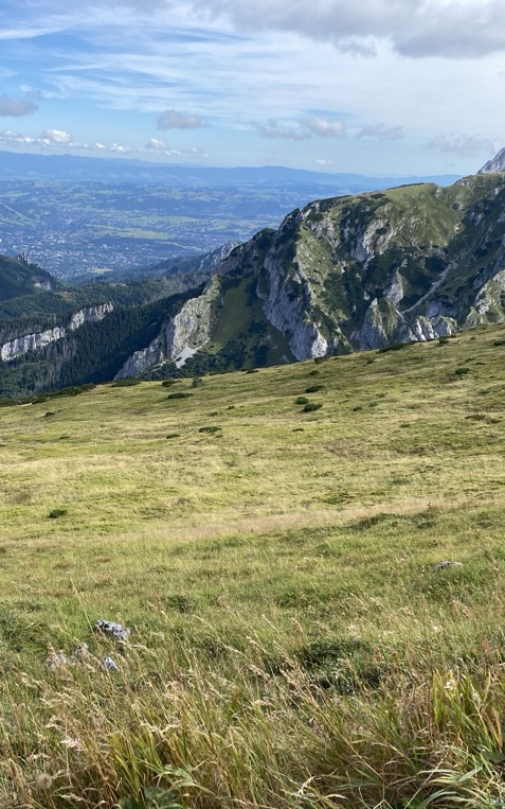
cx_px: 119
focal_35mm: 37
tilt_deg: -18.3
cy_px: 406
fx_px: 815
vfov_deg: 52.7
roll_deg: -2.5
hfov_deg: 33.7
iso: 32
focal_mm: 4.25
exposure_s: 1/1504
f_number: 1.8
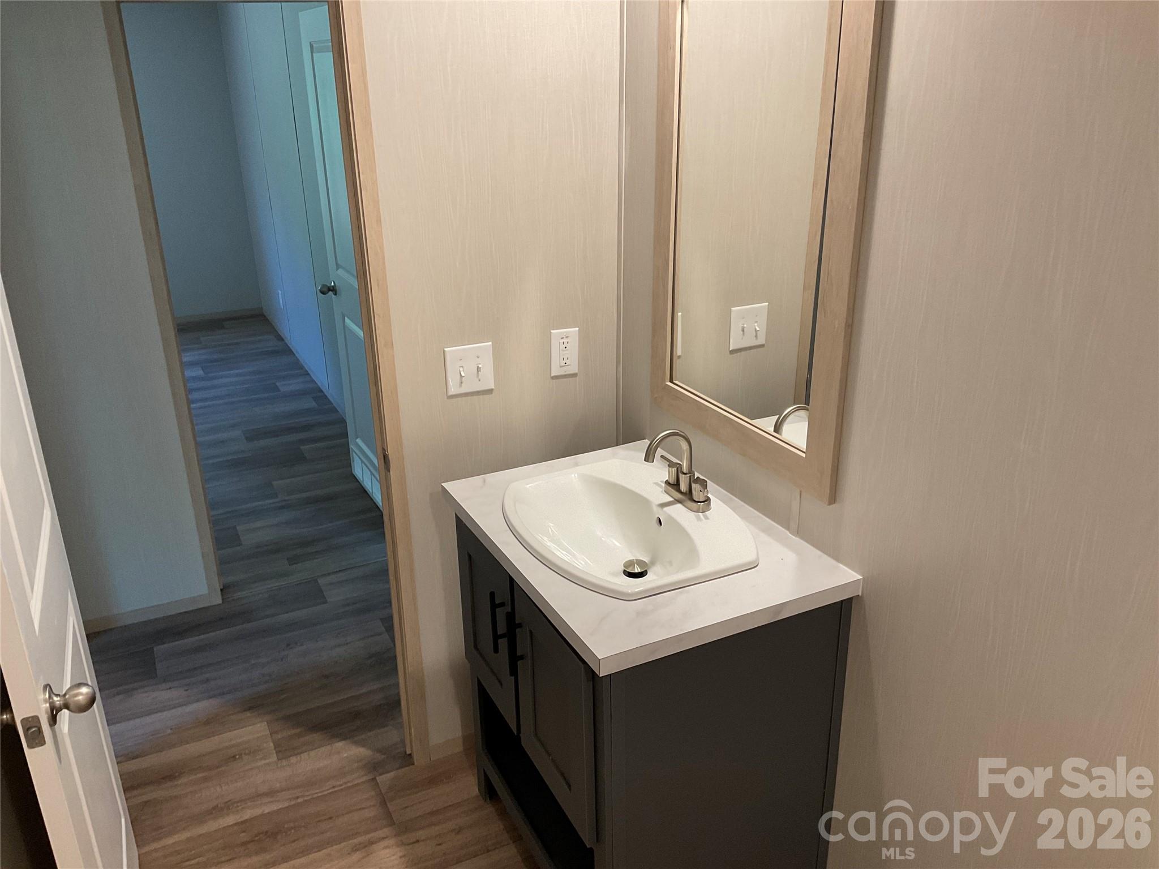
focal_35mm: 29
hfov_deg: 61.7
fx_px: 971
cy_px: 434
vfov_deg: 48.2
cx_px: 580
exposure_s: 1/60
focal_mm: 3
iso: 80
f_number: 1.8
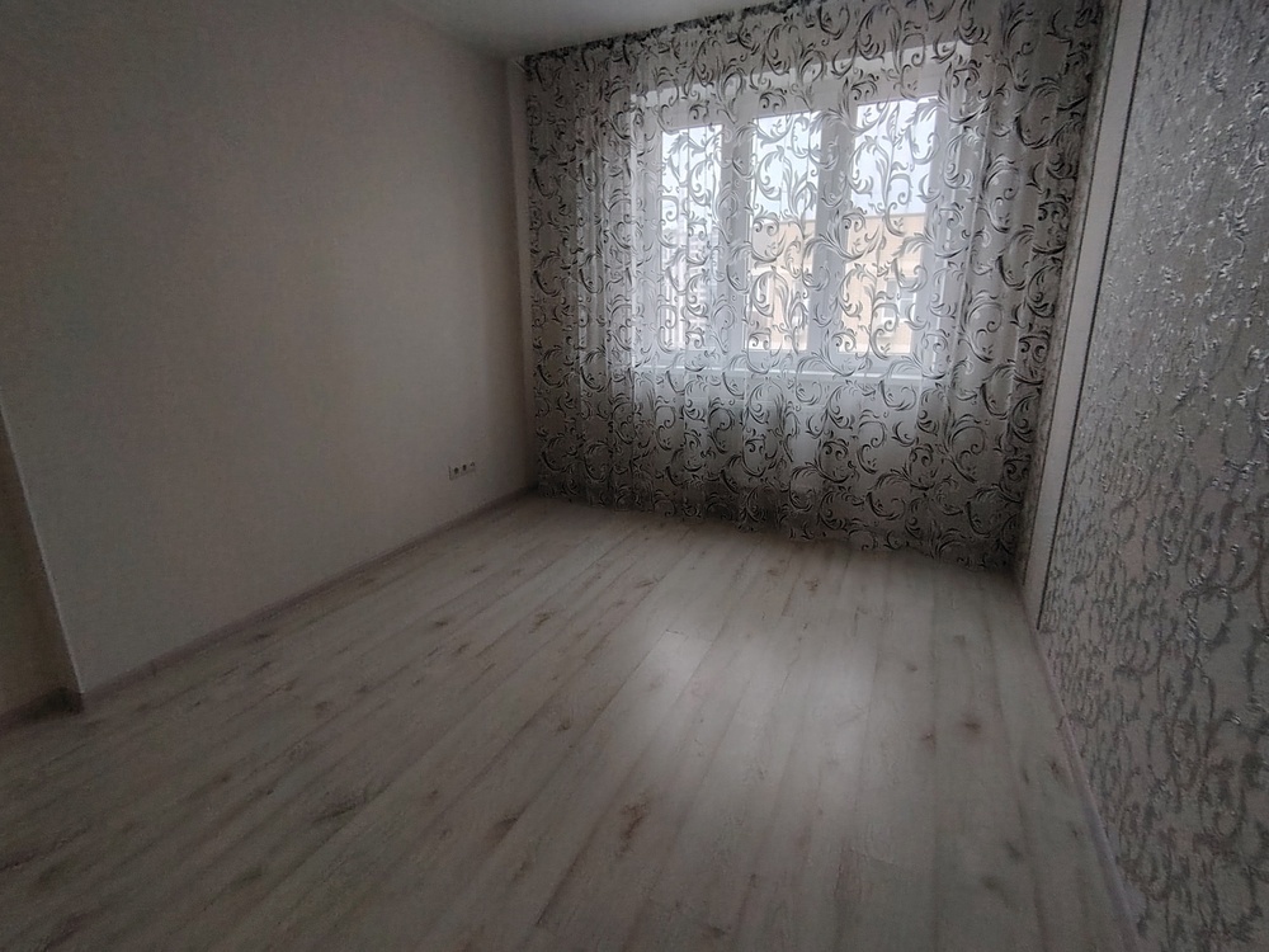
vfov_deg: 74.7
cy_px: 476
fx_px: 623
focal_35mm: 17
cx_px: 634
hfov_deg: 91.0
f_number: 2.2
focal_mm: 1.42
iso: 122
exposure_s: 1/120
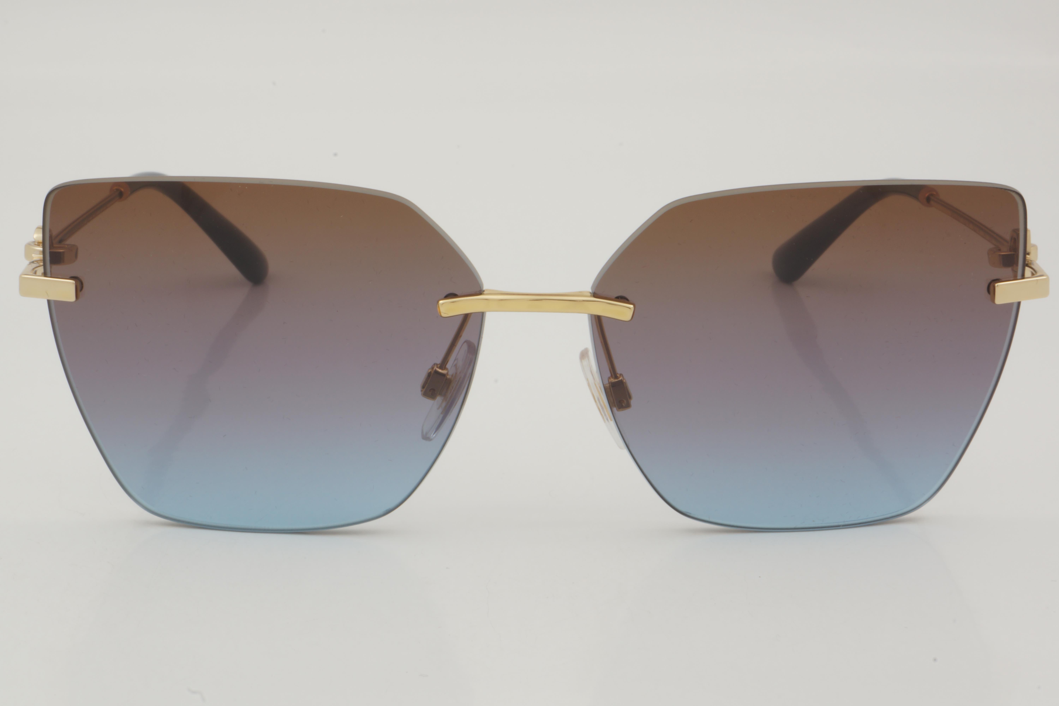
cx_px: 530
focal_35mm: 82
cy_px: 353
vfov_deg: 16.6
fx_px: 2427
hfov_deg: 24.6
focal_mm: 55
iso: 100
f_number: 32
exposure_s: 1/3
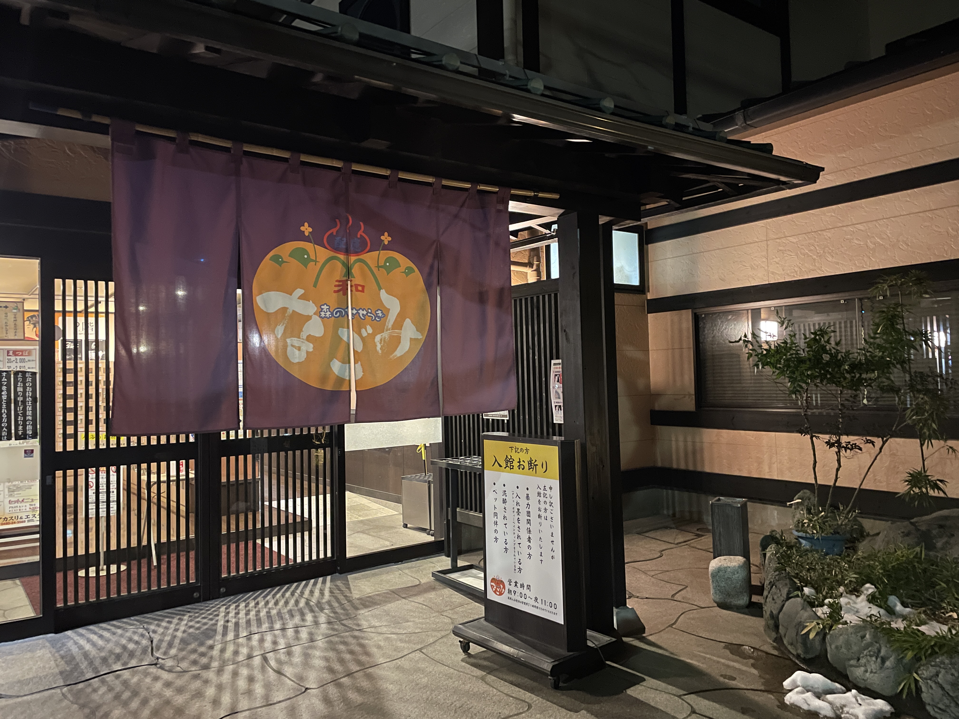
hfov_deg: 67.3
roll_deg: +1.3
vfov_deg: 53.1
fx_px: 720
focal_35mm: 26
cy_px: 360
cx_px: 480
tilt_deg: +1.2
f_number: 1.6
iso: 500
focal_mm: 4.2
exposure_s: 1/8
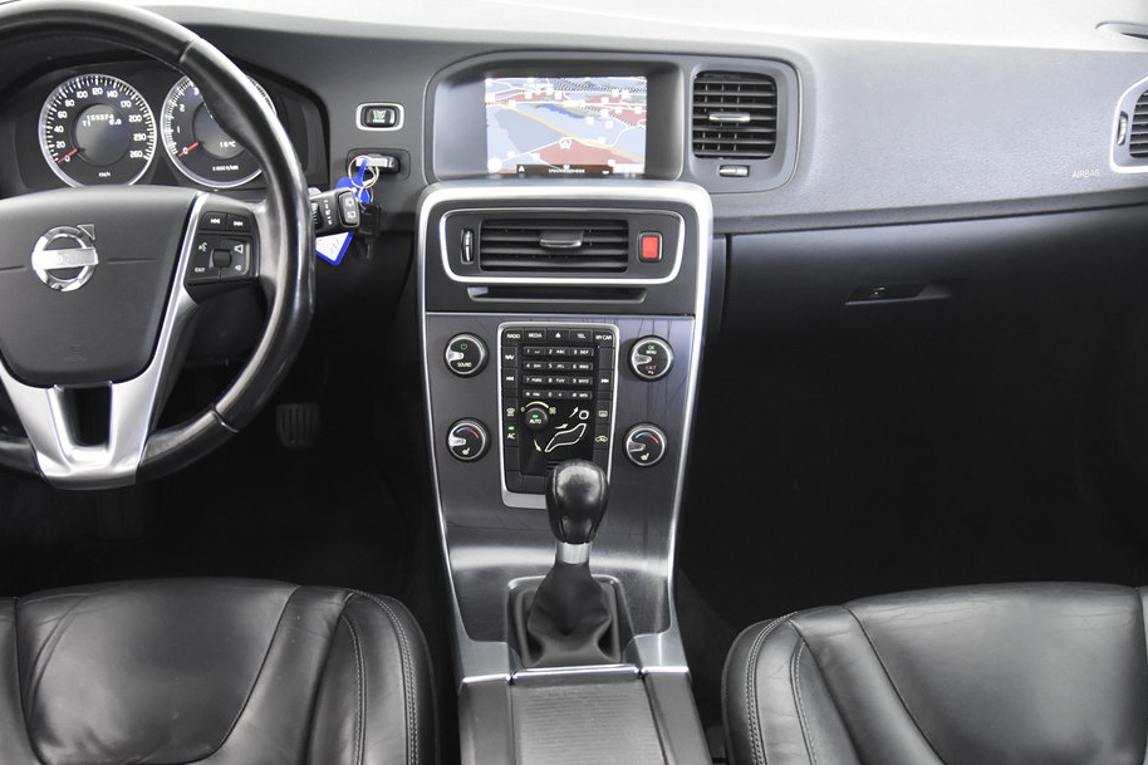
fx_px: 1138
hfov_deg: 53.3
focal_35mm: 36
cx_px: 479
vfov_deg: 37.0
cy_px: 468
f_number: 2.8
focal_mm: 17
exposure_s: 1/25
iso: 2800
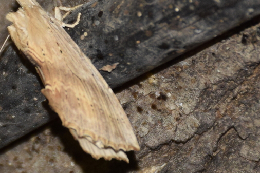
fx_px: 2881
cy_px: 67
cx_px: 66
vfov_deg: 3.4
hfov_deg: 5.2
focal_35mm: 399
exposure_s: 1/60
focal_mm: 140
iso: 320
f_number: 5.6
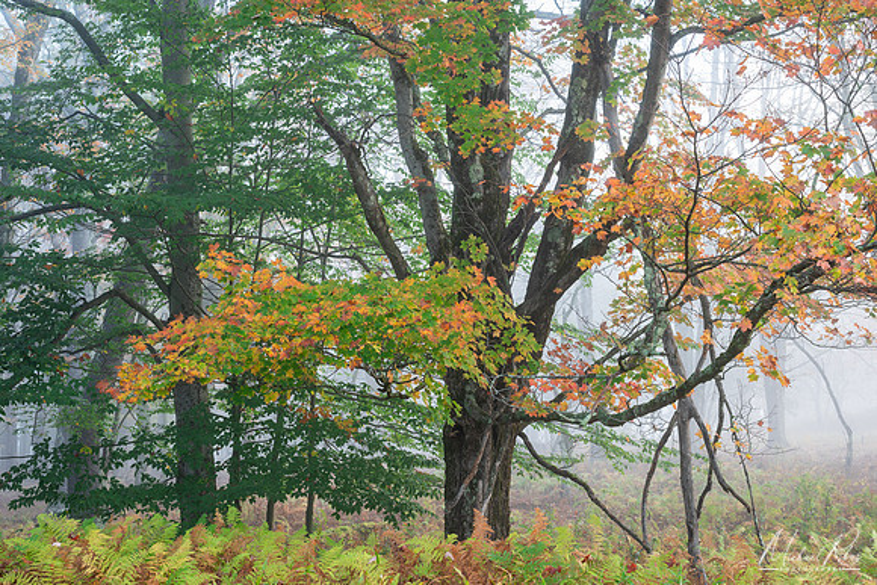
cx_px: 438
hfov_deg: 39.6
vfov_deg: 27.0
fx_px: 1218
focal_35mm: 50
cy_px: 292
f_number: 11
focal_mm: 50
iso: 64
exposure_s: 1/3
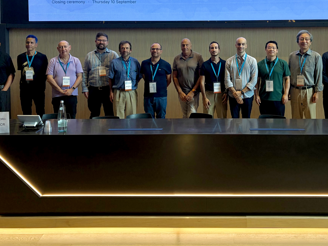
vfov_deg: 32.7
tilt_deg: -1.6
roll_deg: +0.4
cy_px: 50
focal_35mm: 43
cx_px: 194
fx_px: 407
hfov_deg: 43.7
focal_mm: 5.96
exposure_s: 1/213
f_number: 1.6
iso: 40
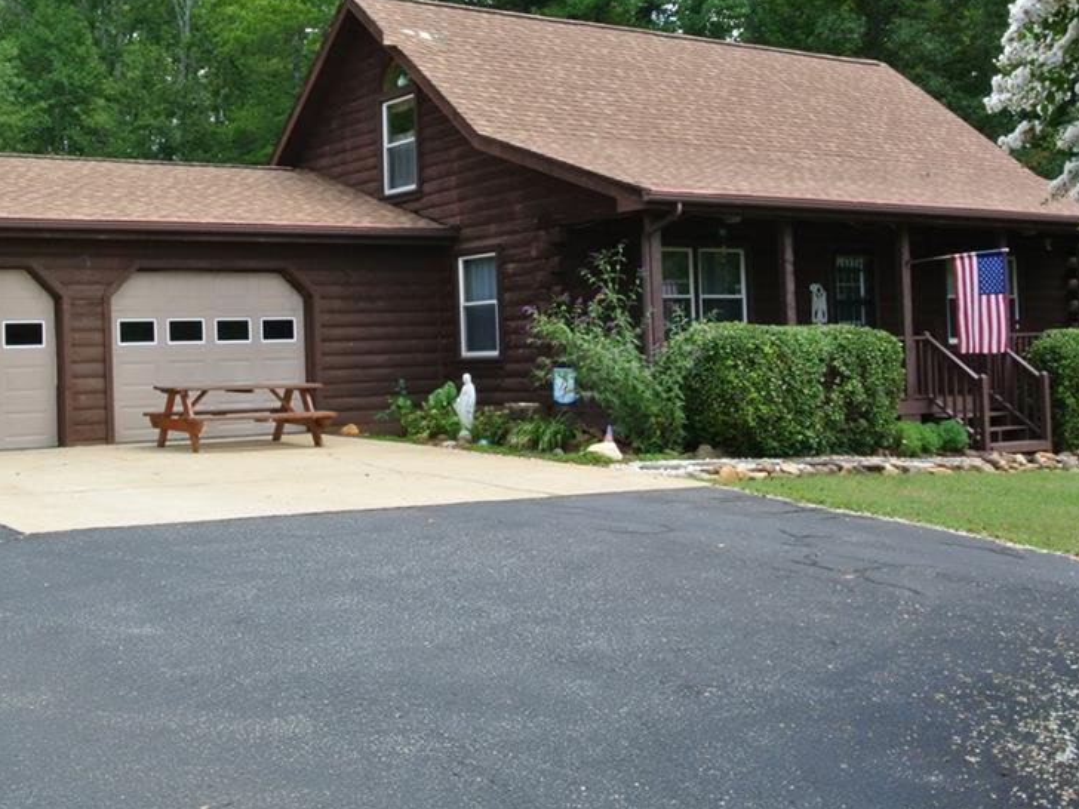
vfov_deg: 31.4
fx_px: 1434
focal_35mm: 46
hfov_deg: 40.9
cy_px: 326
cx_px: 400
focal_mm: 12.7
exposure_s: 1/60
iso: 400
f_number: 16
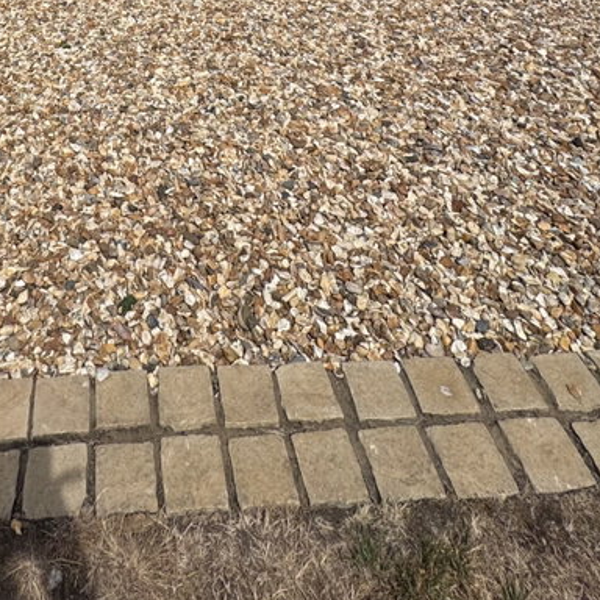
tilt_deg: -8.0
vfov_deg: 34.7
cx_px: 112
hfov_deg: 46.9
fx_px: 647
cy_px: -181
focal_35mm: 33
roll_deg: +2.7
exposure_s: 1/2028
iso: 50
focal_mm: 2.22
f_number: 2.2
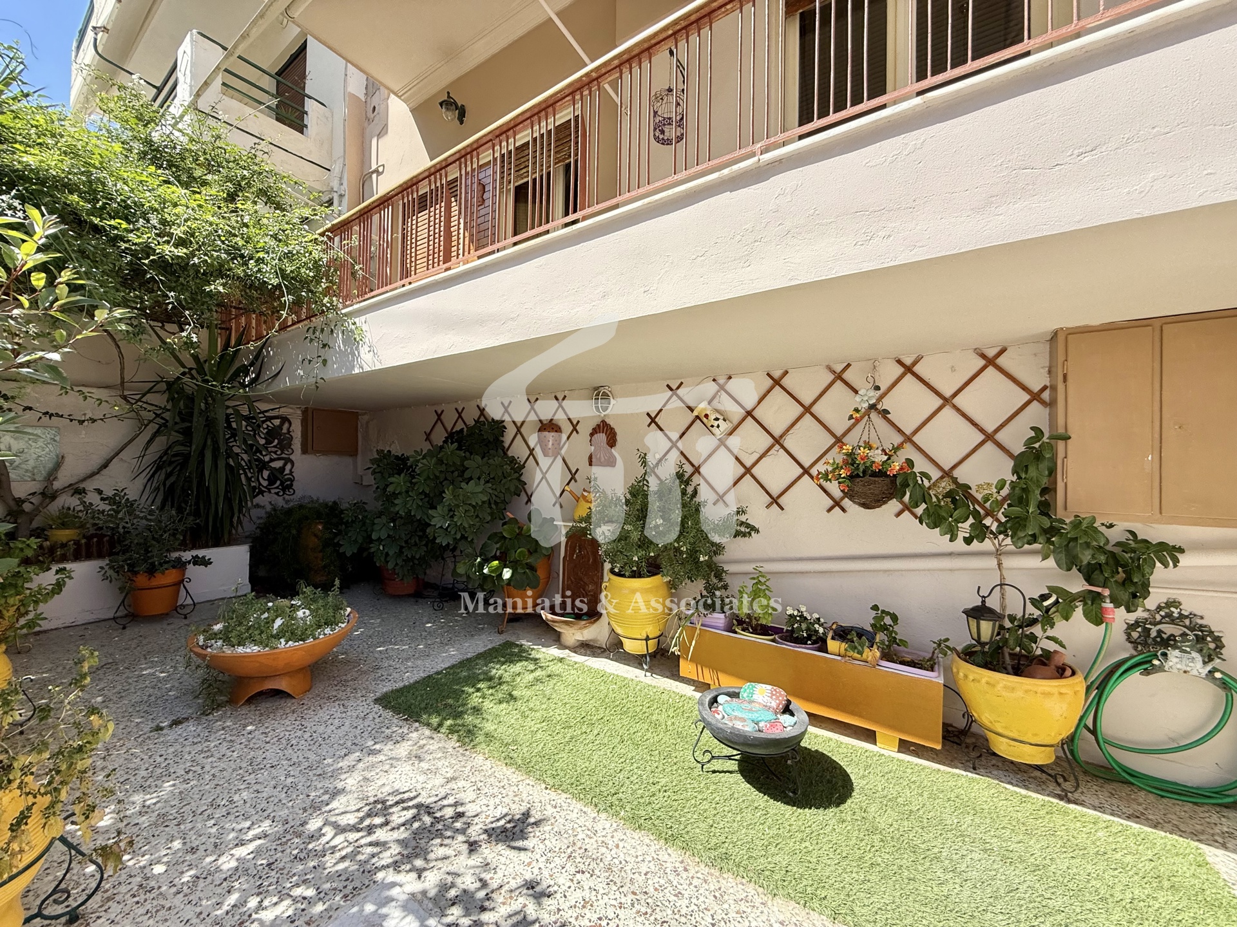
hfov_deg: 102.1
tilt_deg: +1.3
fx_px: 500
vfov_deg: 85.7
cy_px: 464
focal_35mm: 14
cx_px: 618
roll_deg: -0.7
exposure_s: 1/770
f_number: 2.2
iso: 64
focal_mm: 2.22
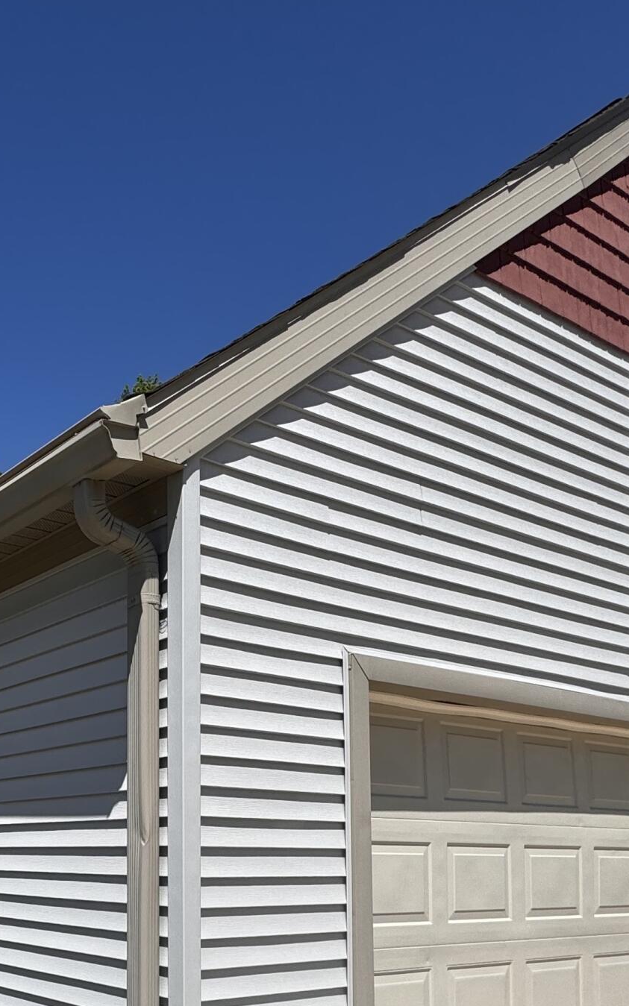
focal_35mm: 33
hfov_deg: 33.5
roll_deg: -0.5
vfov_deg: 54.1
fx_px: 905
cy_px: 809
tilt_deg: +2.4
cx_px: -59
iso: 50
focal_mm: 2.22
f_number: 2.2
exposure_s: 1/2584
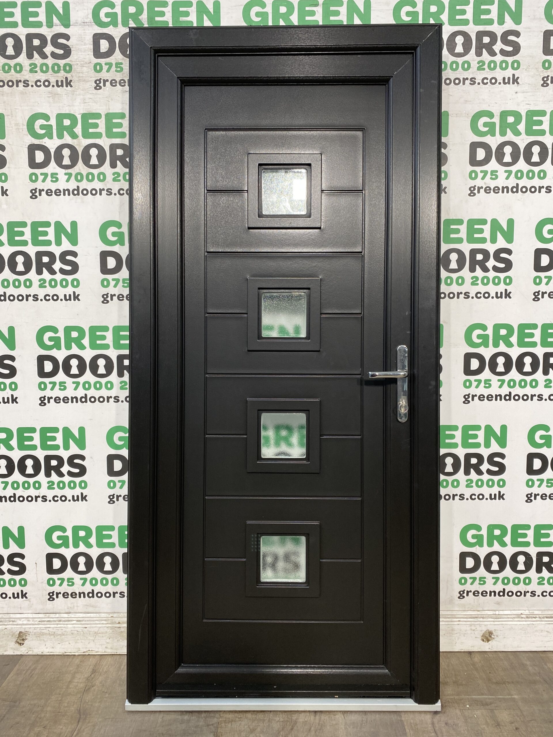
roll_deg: +0.8
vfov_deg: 67.3
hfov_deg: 53.1
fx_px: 554
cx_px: 276
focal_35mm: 26
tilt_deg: -5.8
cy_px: 368
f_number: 1.8
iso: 80
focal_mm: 4.25
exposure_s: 1/100
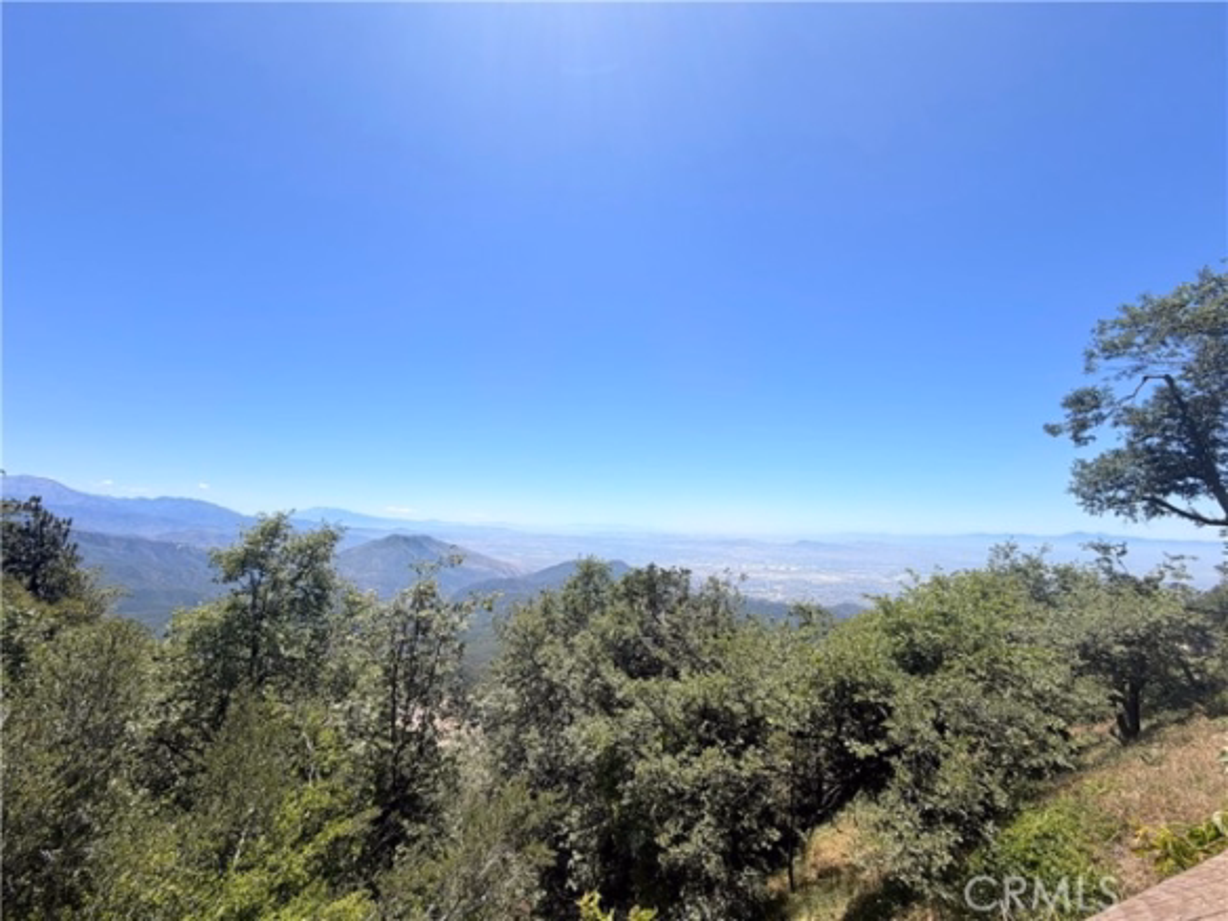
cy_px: 460
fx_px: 497
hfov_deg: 102.1
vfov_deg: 85.7
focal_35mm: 14
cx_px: 614
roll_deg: -1.1
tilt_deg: +7.9
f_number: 2.2
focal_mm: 2.22
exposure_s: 1/985
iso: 20
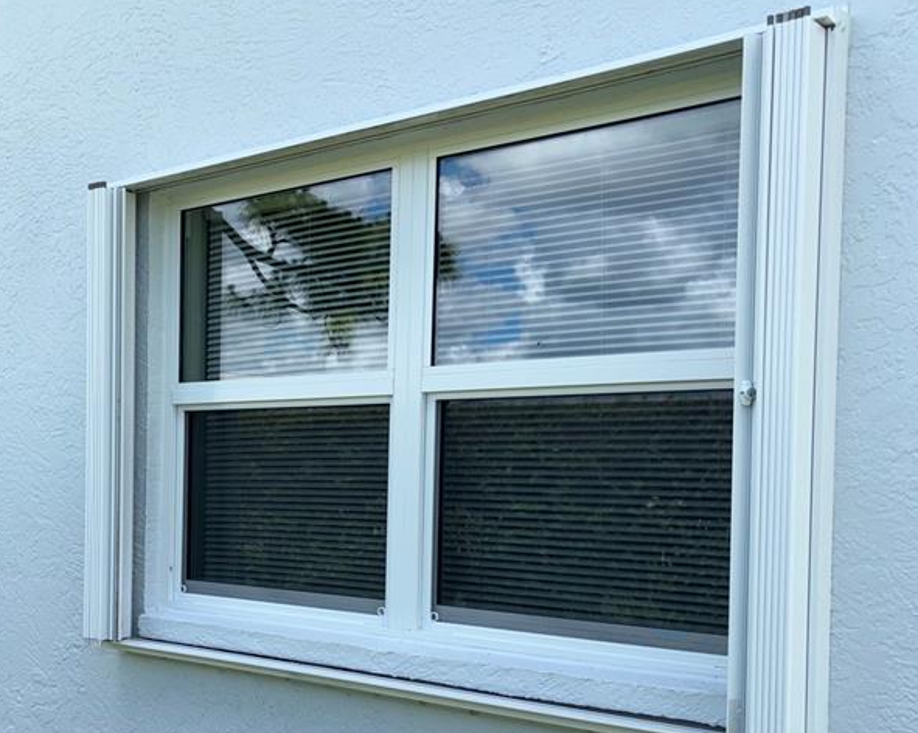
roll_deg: -1.1
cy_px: 505
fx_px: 1195
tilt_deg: -0.9
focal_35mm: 44
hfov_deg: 40.9
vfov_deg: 33.7
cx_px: 239
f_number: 1.6
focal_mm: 5.96
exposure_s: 1/1484
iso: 32
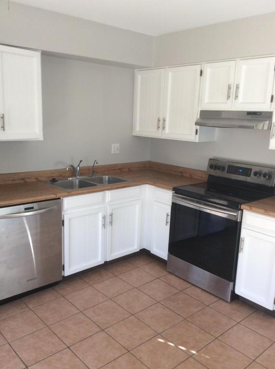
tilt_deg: -12.4
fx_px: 340
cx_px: 138
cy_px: 184
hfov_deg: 44.0
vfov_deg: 56.9
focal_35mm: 32
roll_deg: -1.5
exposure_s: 1/40
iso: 32
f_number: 2.4
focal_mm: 3.3
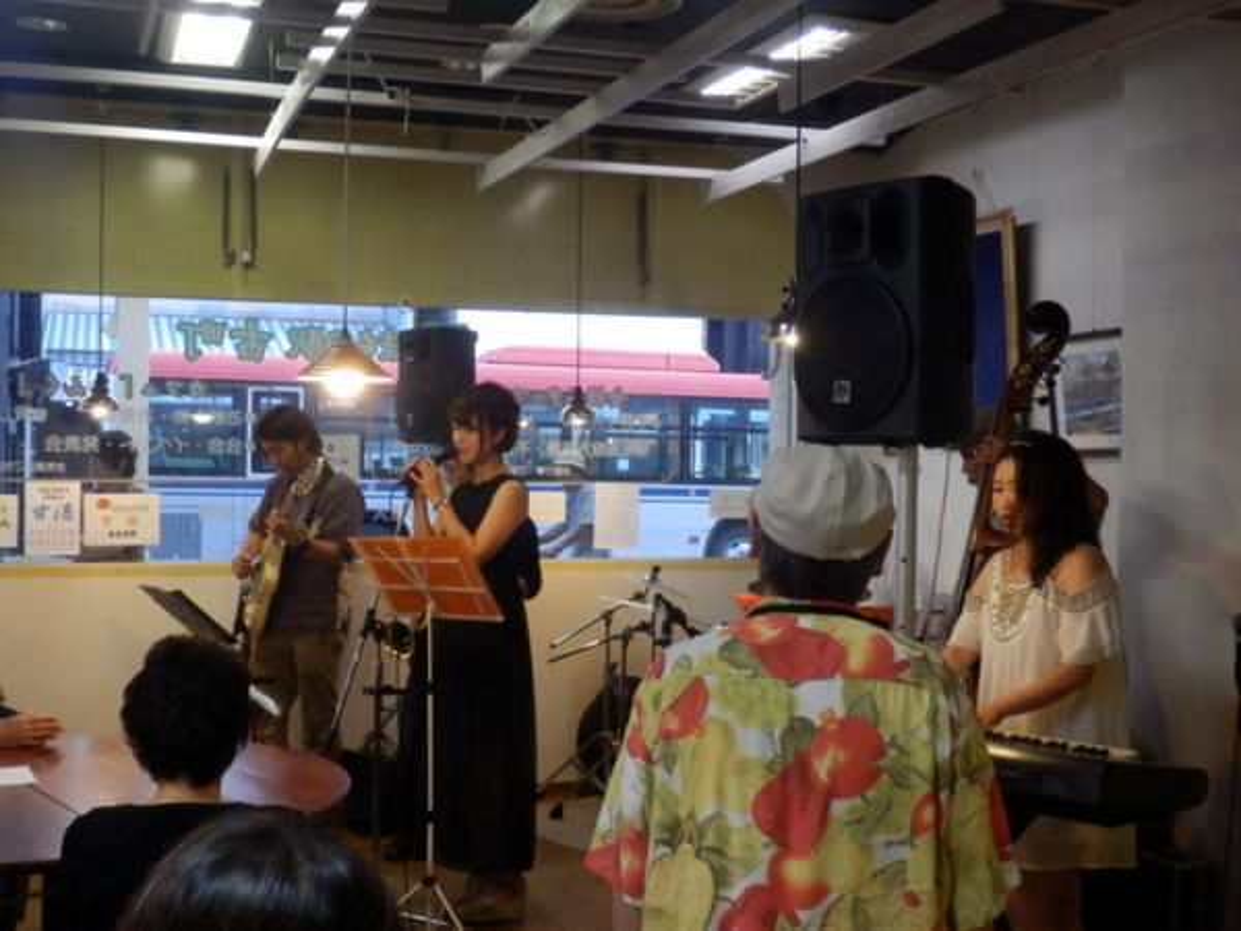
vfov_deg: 28.6
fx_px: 1828
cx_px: 620
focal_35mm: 51
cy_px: 466
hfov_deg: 37.5
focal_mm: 9.1
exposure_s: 1/50
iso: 640
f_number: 4.4
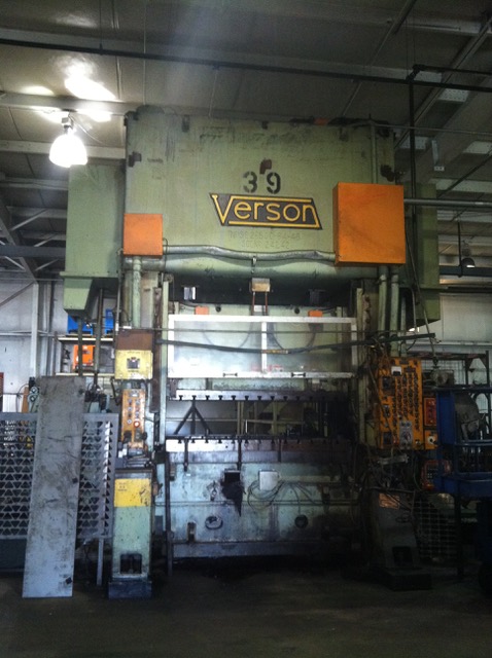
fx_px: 665
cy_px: 329
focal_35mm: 35
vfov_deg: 52.7
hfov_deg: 40.6
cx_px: 246
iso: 250
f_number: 2.8
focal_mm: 3.85
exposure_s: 1/17
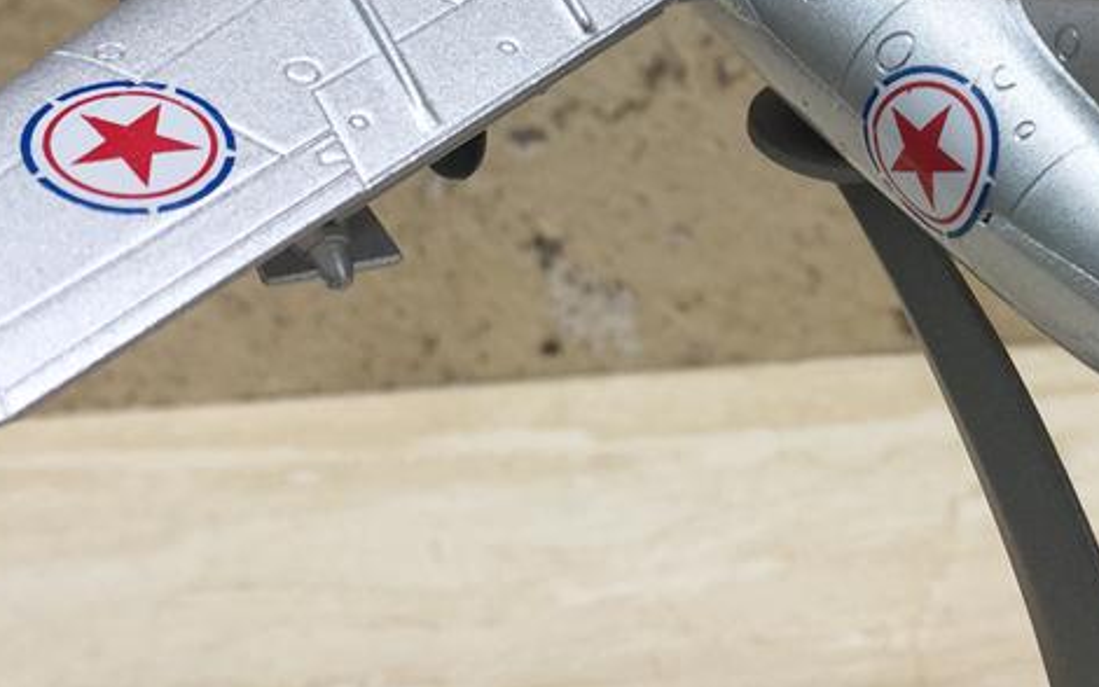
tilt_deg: -12.8
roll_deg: +1.9
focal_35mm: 67
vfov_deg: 19.1
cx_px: 868
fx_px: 2007
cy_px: 58
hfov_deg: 30.0
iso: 32
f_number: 2.2
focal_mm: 4.15
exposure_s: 1/262
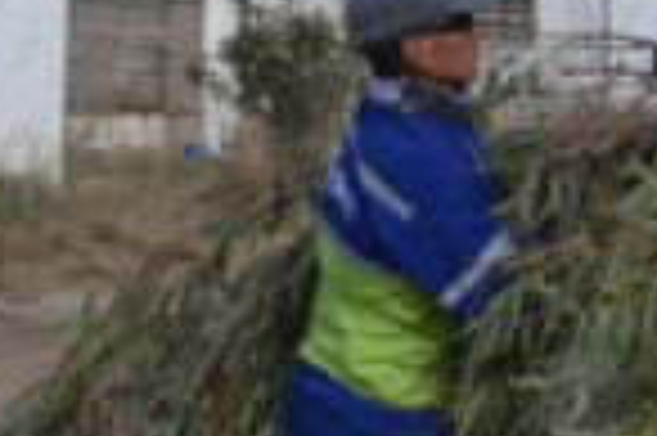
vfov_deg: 9.5
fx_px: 2589
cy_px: -146
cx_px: 616
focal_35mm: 142
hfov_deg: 14.3
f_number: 16
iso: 2000
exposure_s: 1/1000
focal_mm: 18
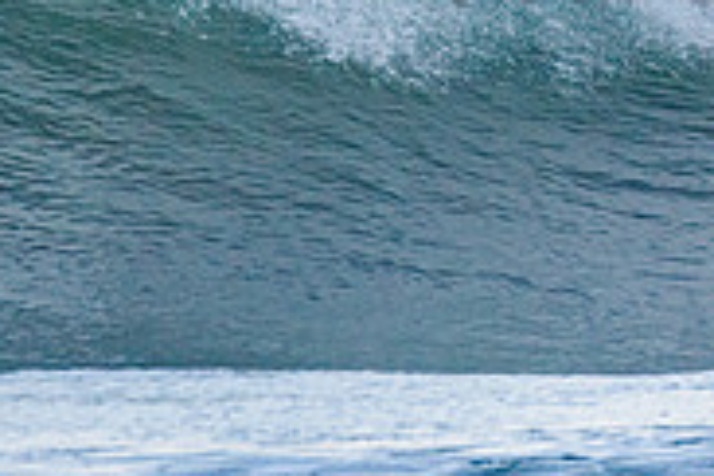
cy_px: -88
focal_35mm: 1585
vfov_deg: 0.9
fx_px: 31433
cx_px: 839
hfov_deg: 1.3
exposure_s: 1/1600
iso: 640
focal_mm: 500
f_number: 5.6
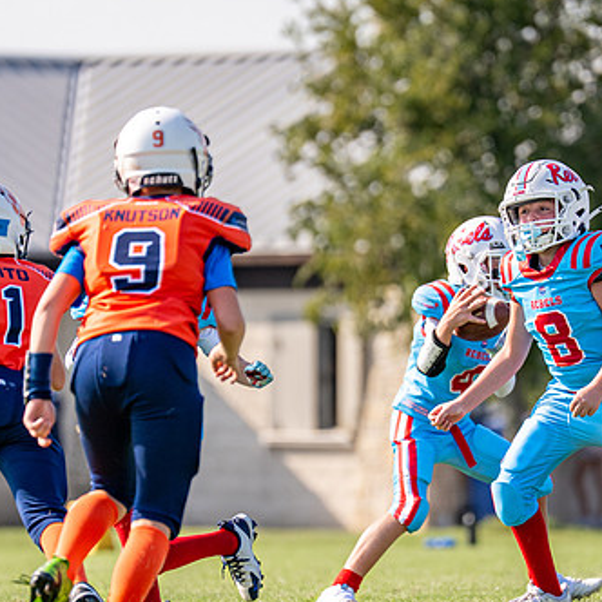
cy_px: 311
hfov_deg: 3.2
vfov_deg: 3.2
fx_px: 10782
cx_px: 436
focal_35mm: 548
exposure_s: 1/2500
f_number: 2.8
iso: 160
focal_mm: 200
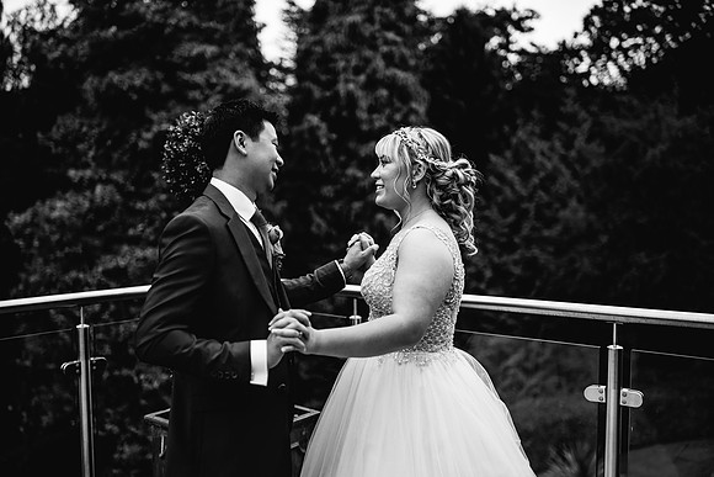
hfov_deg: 54.4
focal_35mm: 35
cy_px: 238
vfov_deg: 37.9
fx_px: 694
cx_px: 357
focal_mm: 35
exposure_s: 1/250
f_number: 1.4
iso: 100
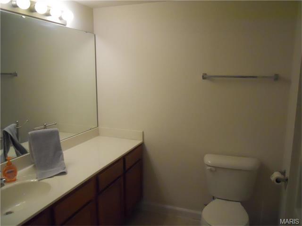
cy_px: 113
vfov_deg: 49.7
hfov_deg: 63.4
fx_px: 244
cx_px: 151
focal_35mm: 28
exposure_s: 1/125
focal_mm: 5
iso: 640
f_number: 2.7
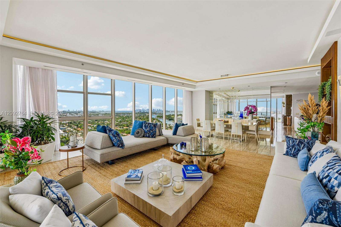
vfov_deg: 81.2
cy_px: 114
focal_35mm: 14
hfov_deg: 104.3
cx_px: 170
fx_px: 133
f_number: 9
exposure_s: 1/100
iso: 200
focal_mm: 14
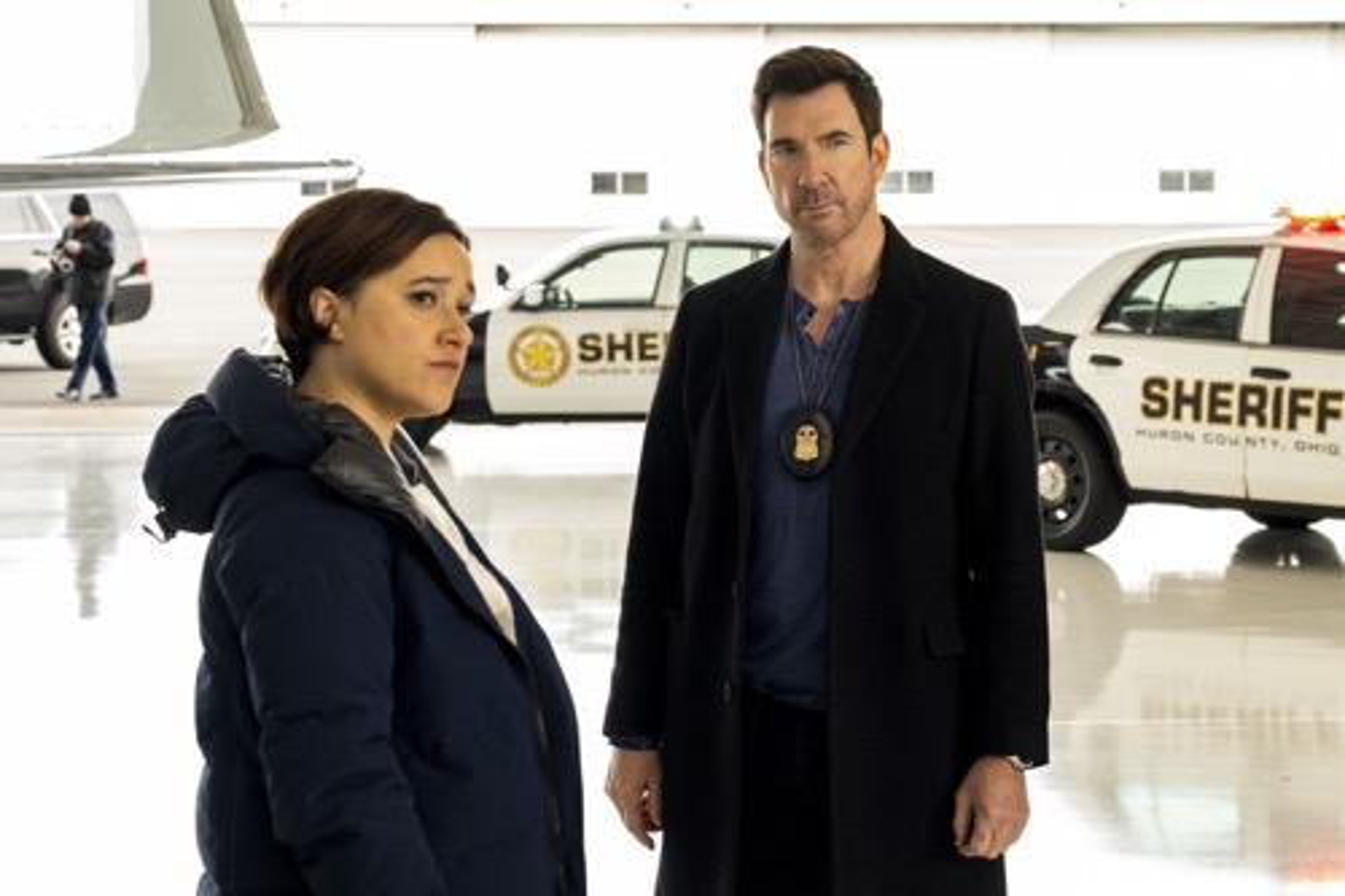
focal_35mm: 84
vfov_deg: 16.3
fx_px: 3137
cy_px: 448
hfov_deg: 24.2
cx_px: 672
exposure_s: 1/400
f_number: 5.6
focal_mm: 56
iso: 2000
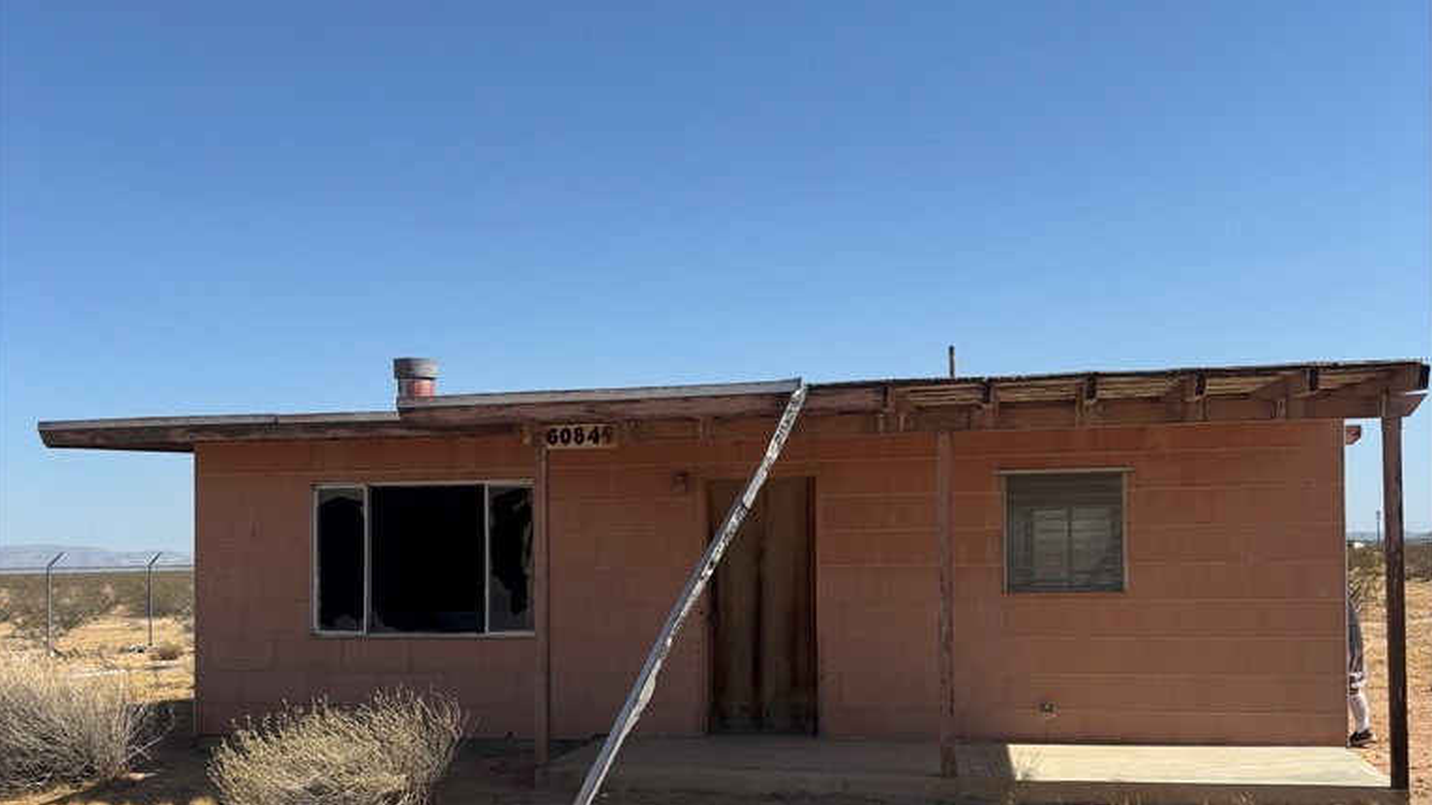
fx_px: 1443
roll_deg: +0.4
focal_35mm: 38
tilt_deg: +1.3
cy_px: 537
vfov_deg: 30.9
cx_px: 715
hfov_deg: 52.8
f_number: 1.6
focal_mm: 5.96
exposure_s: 1/4082
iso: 50
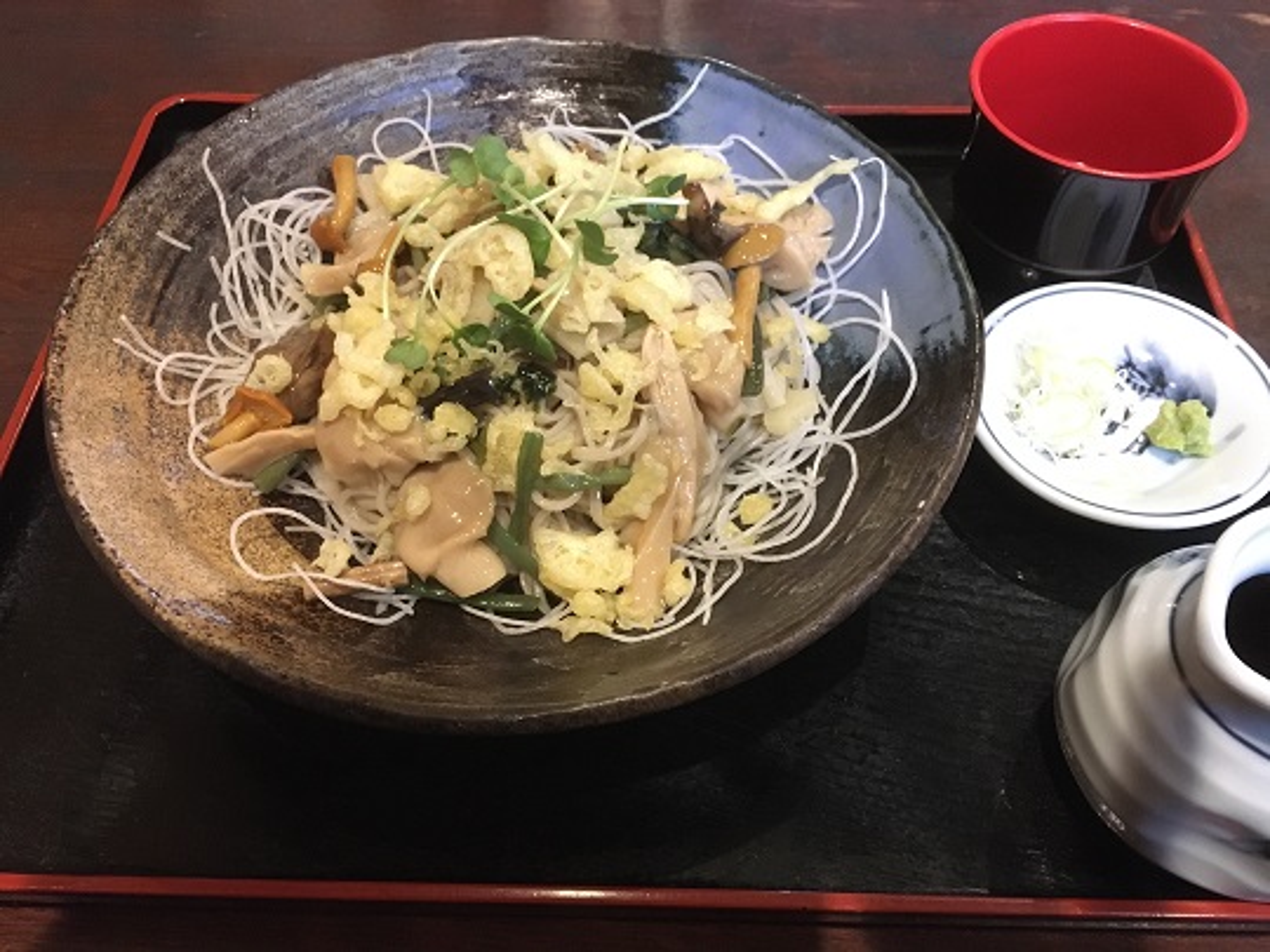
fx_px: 1064
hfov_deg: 61.7
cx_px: 635
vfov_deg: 48.2
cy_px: 476
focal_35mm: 29
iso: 640
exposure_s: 1/15
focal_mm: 4.15
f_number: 2.2
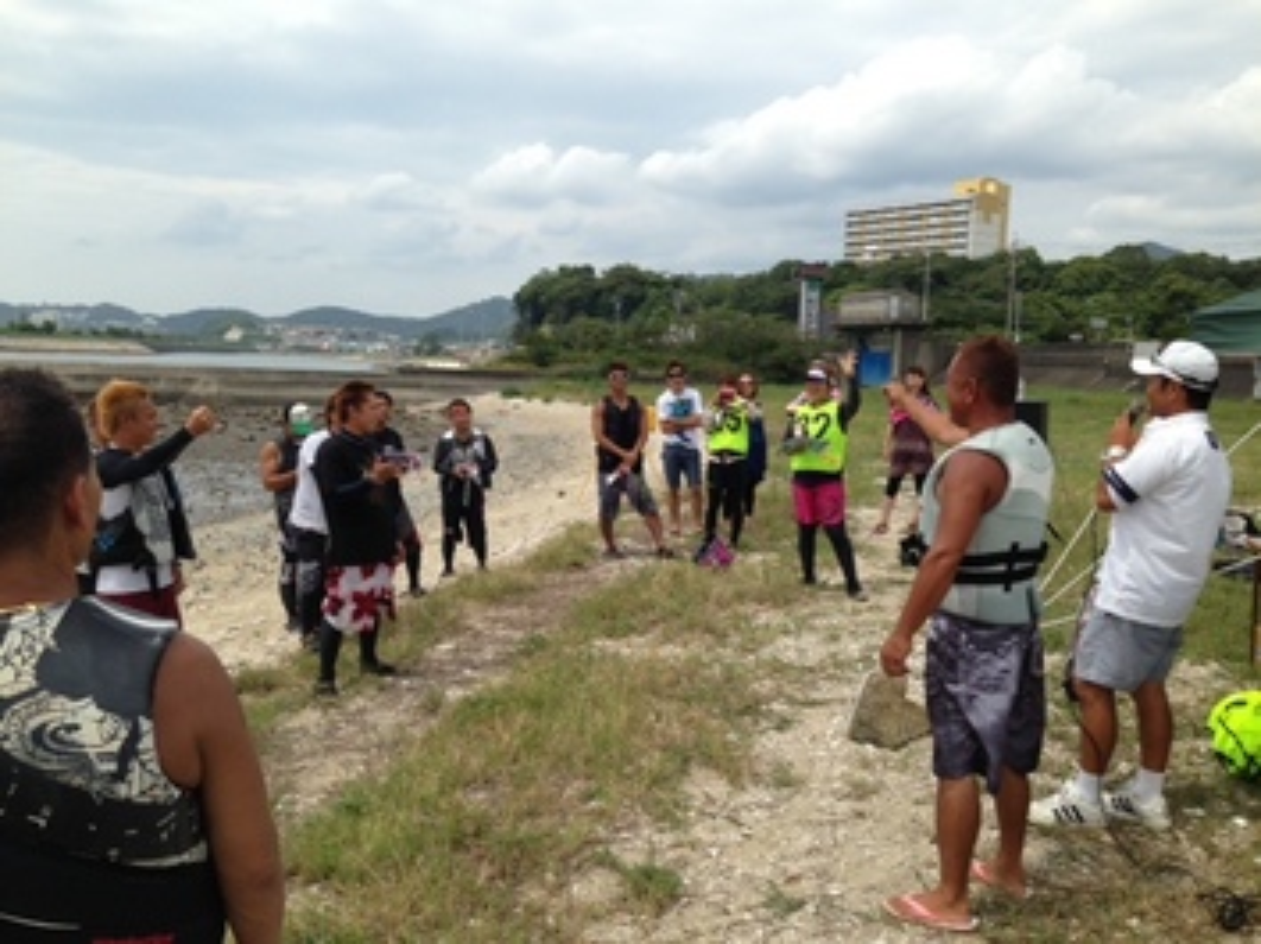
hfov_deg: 55.4
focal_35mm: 33
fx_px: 1201
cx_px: 630
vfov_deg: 42.9
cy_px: 472
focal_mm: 4.13
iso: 50
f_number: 2.4
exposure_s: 1/1748
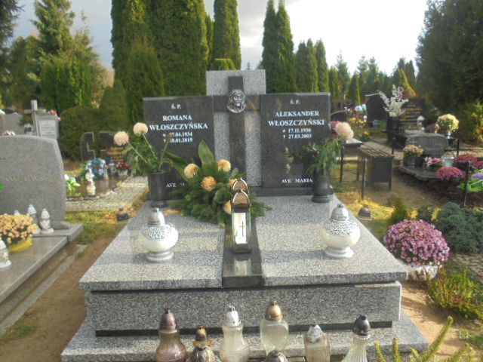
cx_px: 242
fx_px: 405
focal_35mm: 29
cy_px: 181
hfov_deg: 61.7
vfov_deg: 48.2
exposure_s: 1/200
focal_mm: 5.3
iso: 100
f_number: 3.7
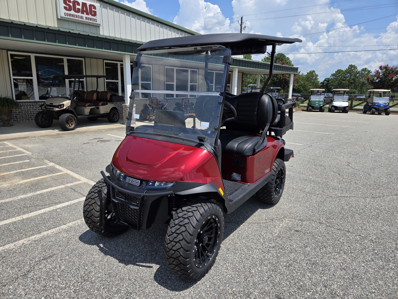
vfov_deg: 58.9
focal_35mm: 23
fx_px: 264
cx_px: 199
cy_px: 150
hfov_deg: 73.9
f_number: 1.8
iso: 25
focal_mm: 5.4
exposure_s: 1/2043
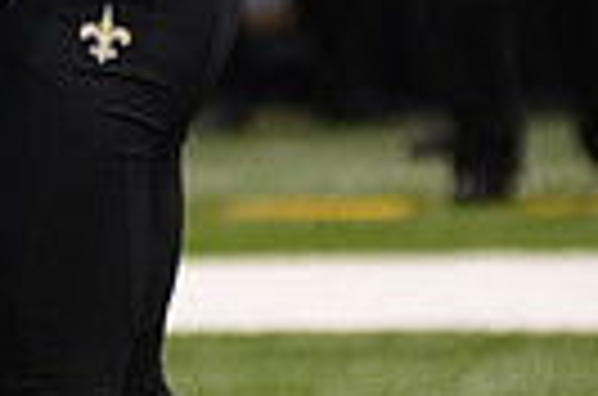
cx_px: -184
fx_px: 21742
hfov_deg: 1.6
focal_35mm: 1312
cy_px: -166
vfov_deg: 1.0
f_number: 2.8
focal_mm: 200
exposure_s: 1/1000
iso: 800
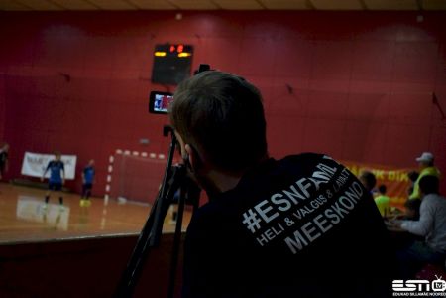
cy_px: 149
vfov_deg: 28.9
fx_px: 576
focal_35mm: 46
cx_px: 223
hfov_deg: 42.3
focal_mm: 31
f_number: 4.2
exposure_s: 1/500
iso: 6400
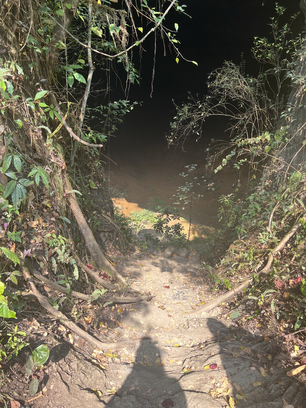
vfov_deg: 67.3
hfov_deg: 53.1
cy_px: 204
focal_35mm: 26
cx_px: 153
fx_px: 306
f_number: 1.5
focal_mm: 5.7
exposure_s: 1/323
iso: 50
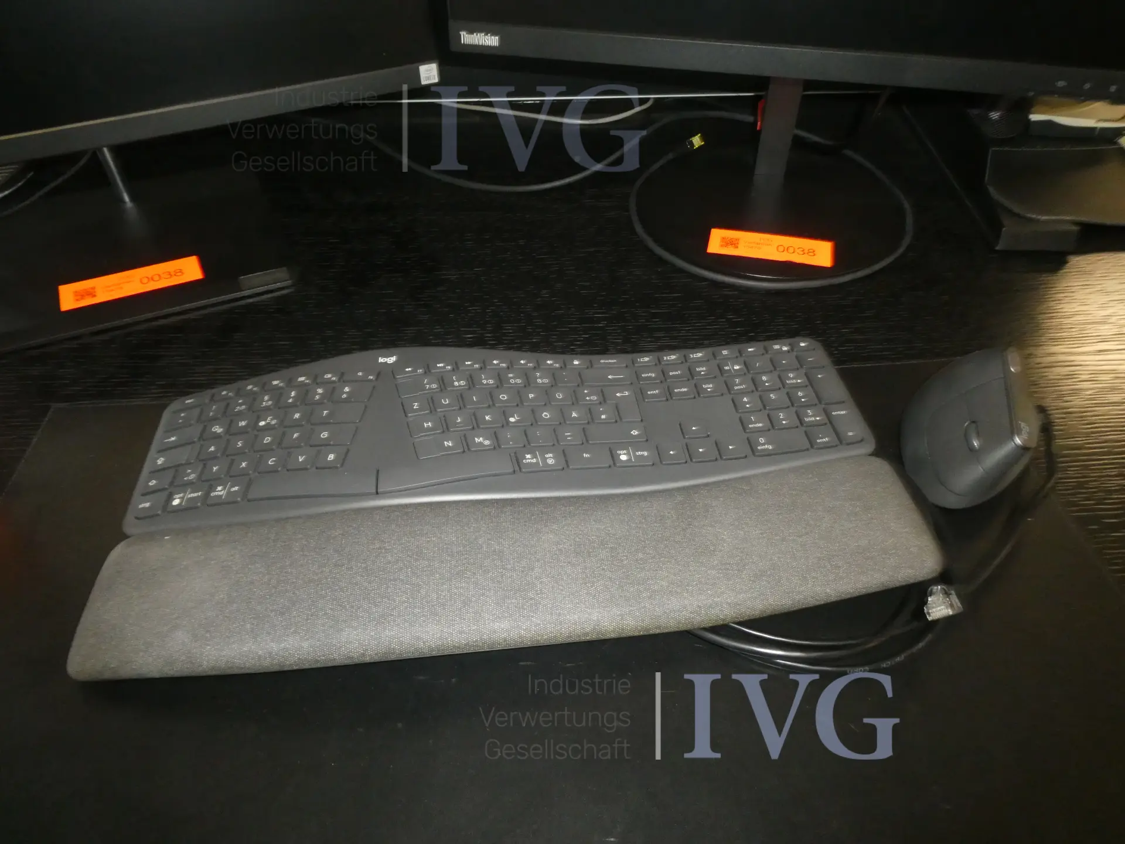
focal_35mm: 24
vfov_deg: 56.8
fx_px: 780
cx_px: 562
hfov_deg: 71.6
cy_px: 422
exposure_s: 1/60
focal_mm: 4.3
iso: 800
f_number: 3.3
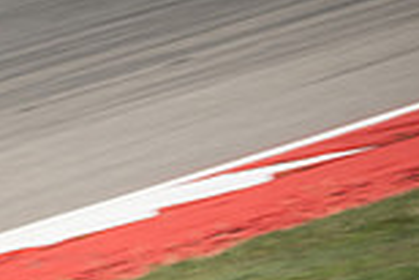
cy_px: 428
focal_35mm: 1127
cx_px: -324
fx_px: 13129
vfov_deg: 1.2
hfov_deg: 1.8
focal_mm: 200
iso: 125
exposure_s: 1/320
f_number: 7.1
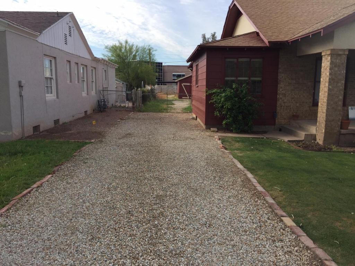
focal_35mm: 29
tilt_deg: -6.8
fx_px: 297
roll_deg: -0.3
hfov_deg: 61.7
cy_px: 133
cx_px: 178
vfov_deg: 48.2
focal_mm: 4.15
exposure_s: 1/1199
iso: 32
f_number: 2.2
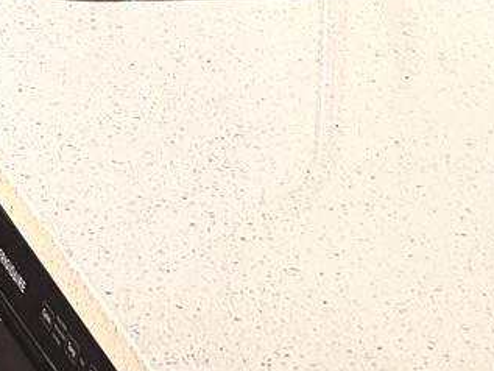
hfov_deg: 11.3
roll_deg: +1.1
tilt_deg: -5.7
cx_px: -535
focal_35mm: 155
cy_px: -538
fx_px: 2213
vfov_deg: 8.7
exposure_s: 1/60
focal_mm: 6.76
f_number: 1.78
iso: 500
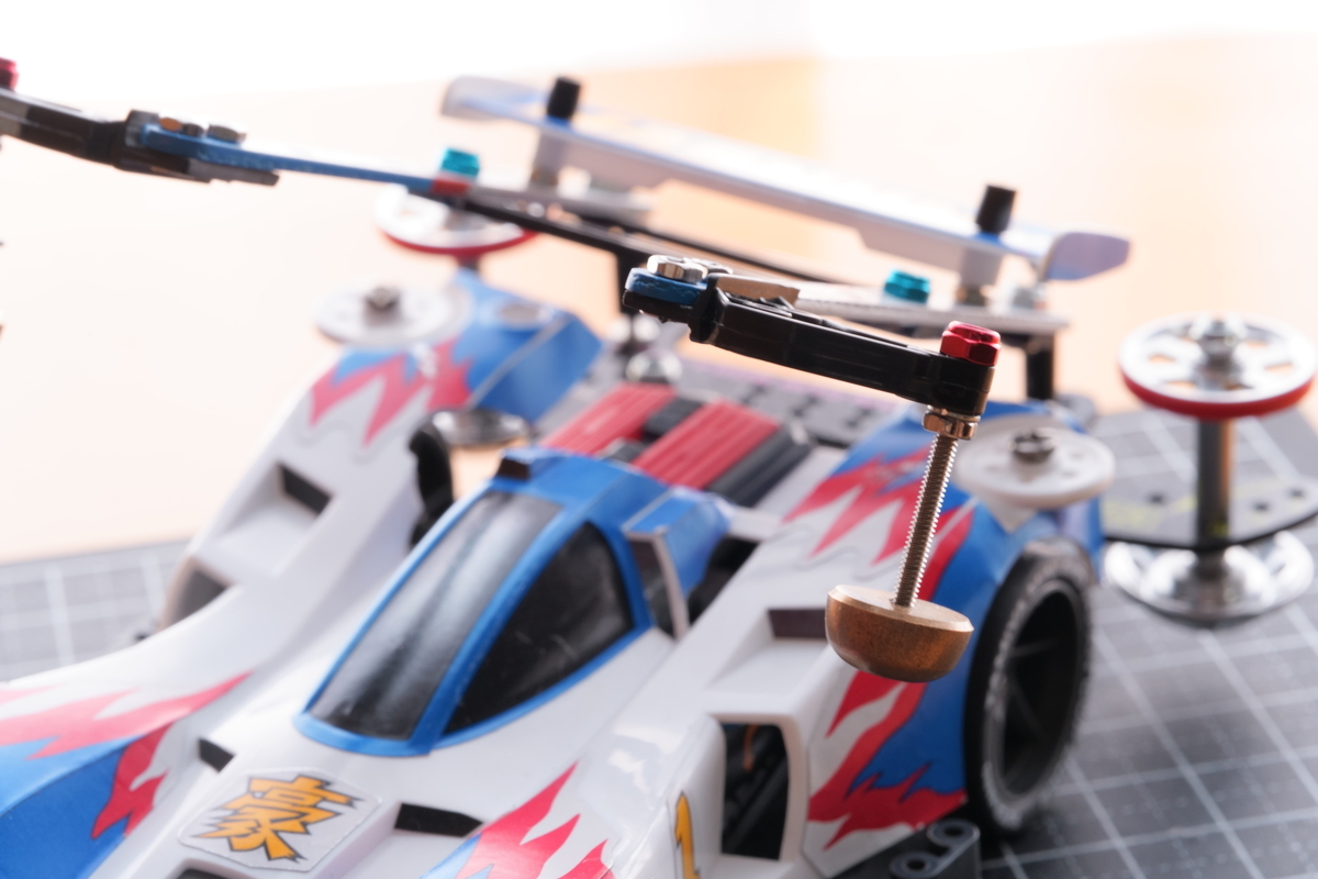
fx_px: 3295
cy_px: 440
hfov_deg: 22.6
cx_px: 659
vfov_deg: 15.2
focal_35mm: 90
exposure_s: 1/13
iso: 400
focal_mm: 90
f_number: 14
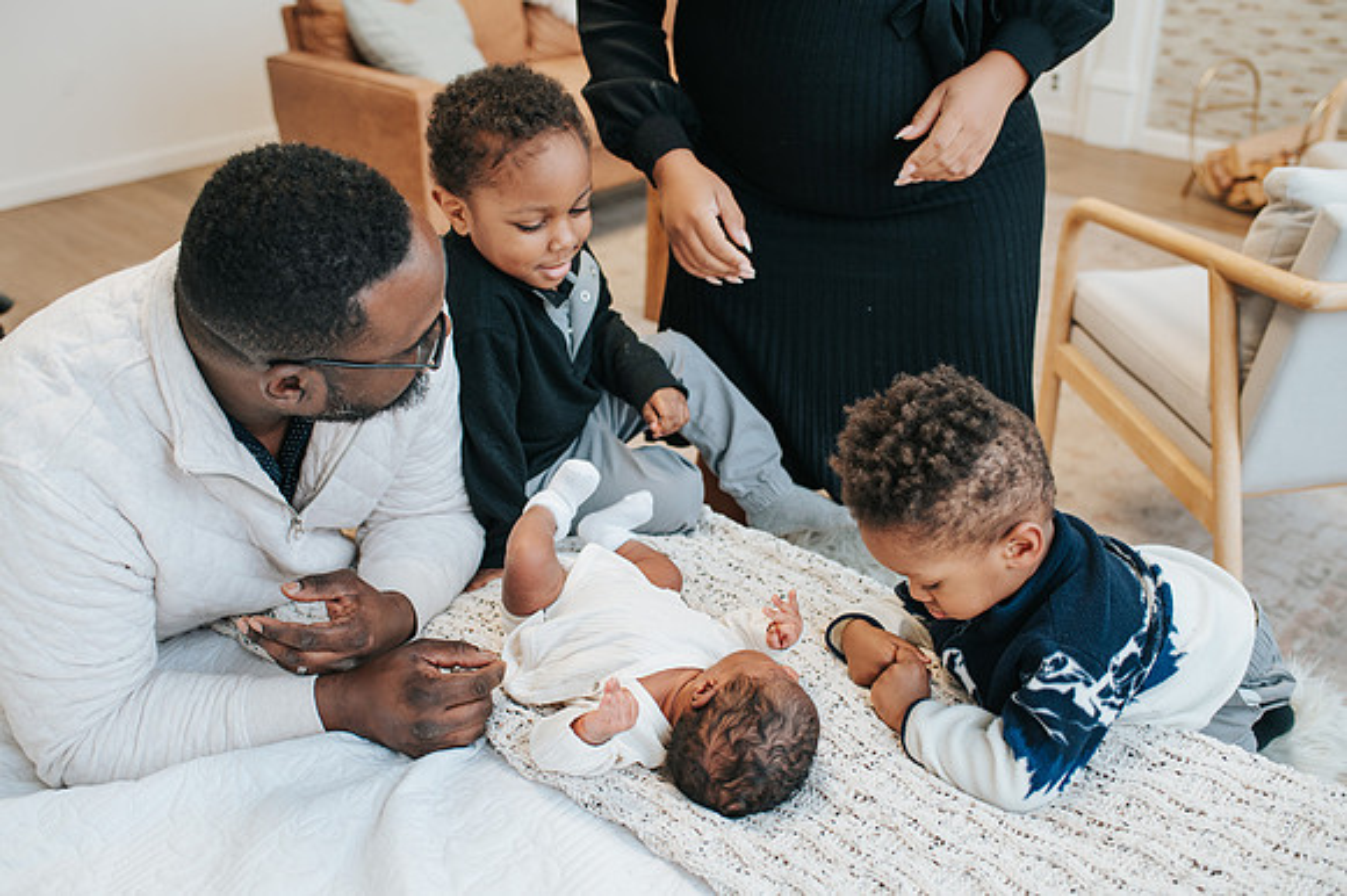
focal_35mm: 36
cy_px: 448
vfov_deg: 36.8
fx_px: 1349
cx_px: 653
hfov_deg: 53.1
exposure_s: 1/250
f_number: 3.2
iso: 720
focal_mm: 35
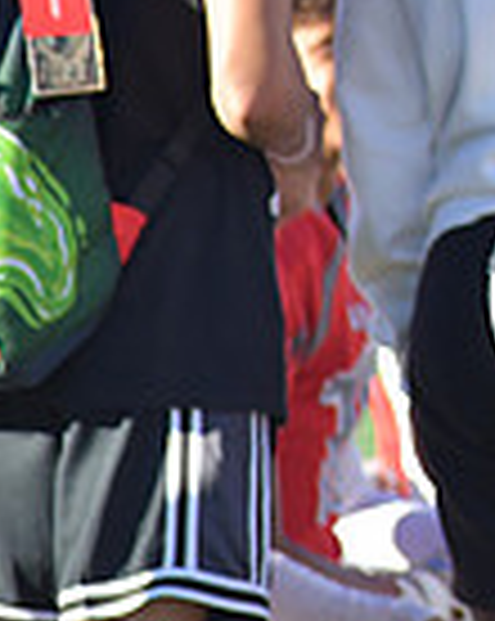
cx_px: 1084
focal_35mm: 1184
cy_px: -124
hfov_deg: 1.3
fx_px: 21730
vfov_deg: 1.6
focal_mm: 300
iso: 1000
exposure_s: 1/3200
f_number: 5
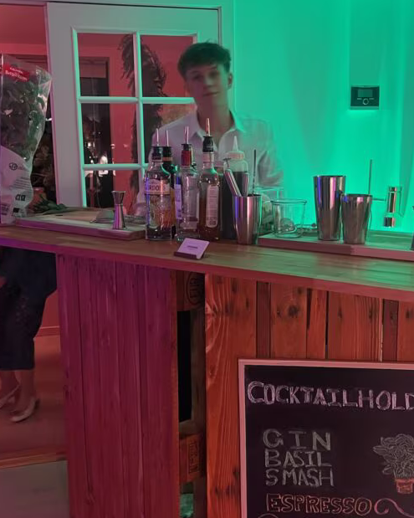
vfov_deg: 43.8
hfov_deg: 35.5
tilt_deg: -11.5
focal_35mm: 42
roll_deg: +0.7
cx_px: 257
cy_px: 258
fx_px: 643
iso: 500
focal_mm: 5.1
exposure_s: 1/33
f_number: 1.6
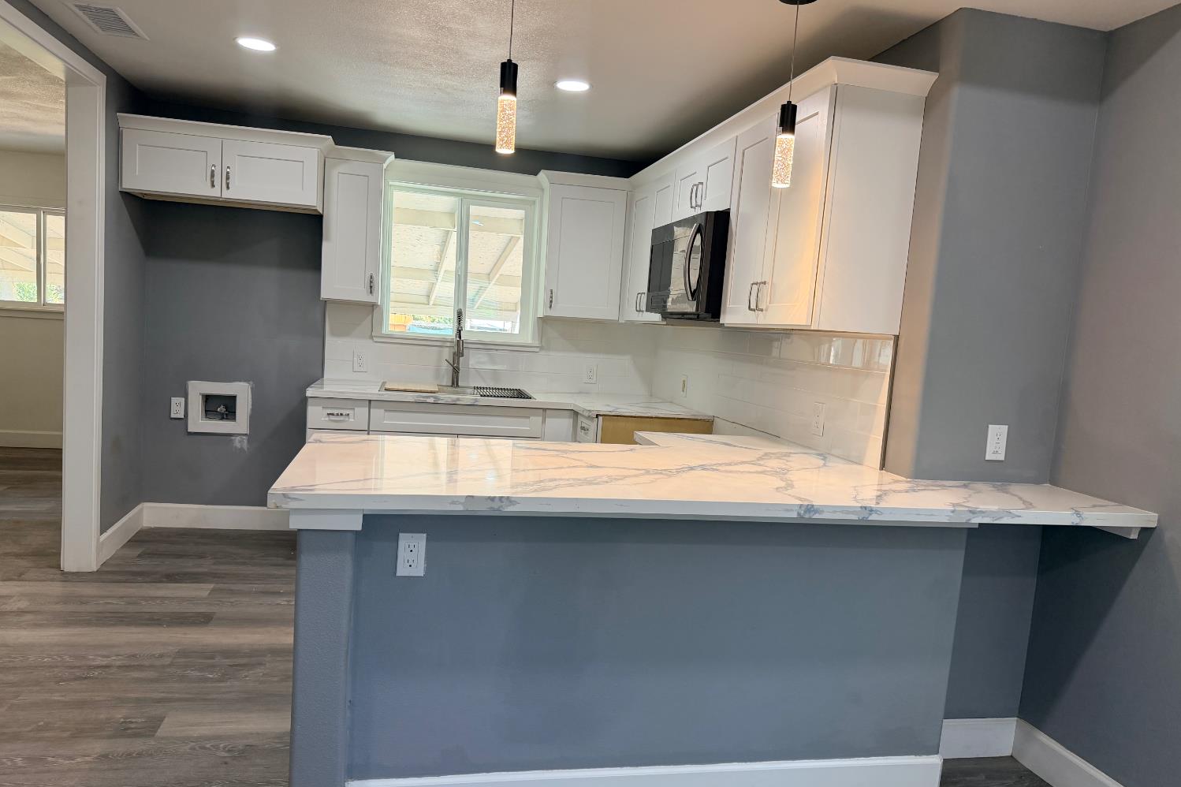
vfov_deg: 51.2
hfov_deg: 71.5
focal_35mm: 25
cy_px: 418
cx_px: 590
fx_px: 820
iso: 160
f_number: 1.78
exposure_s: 1/192
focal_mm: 6.76
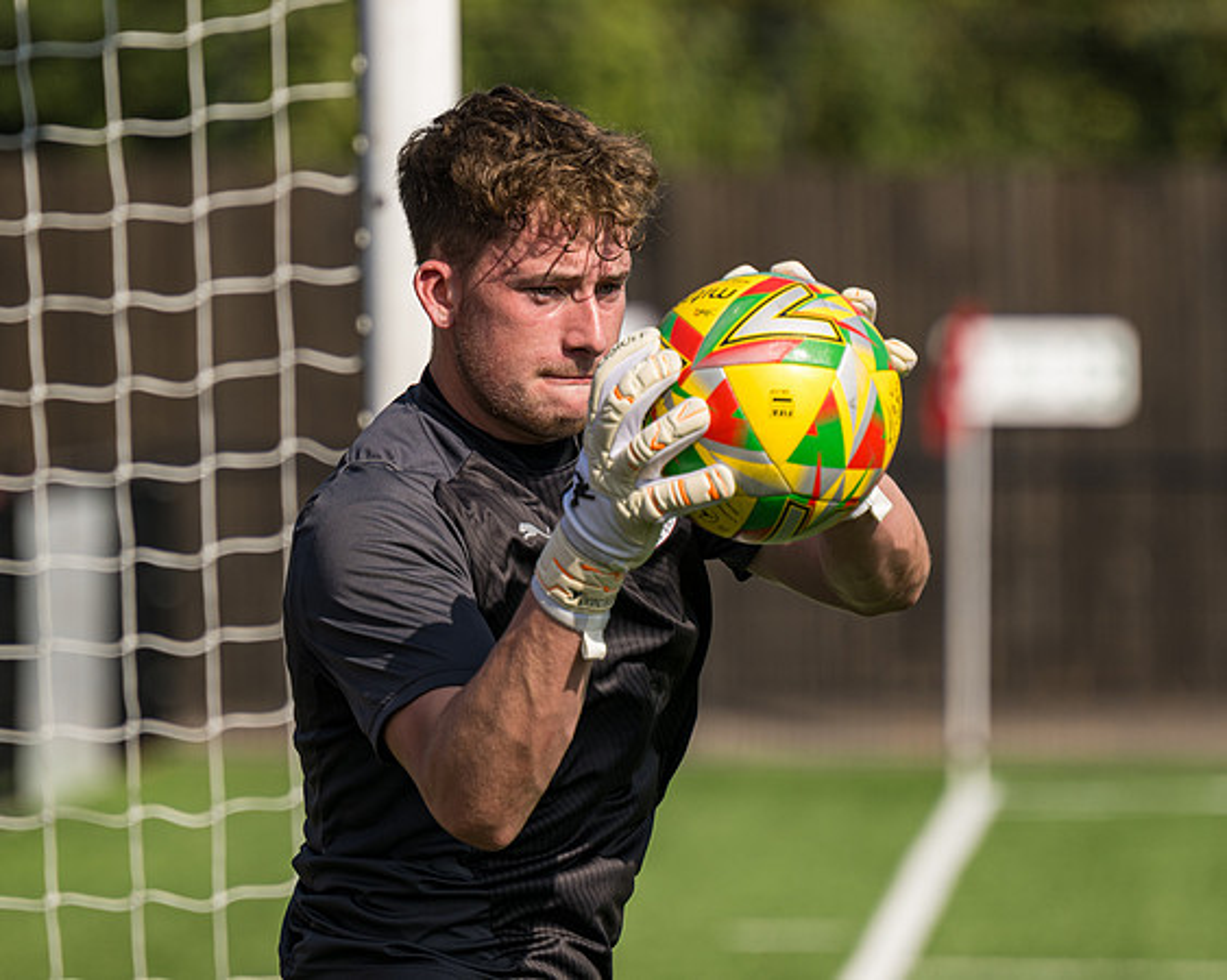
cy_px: 365
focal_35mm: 336
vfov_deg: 4.6
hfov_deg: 5.8
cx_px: 717
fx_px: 12209
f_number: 4
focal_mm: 230
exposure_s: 1/2500
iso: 200
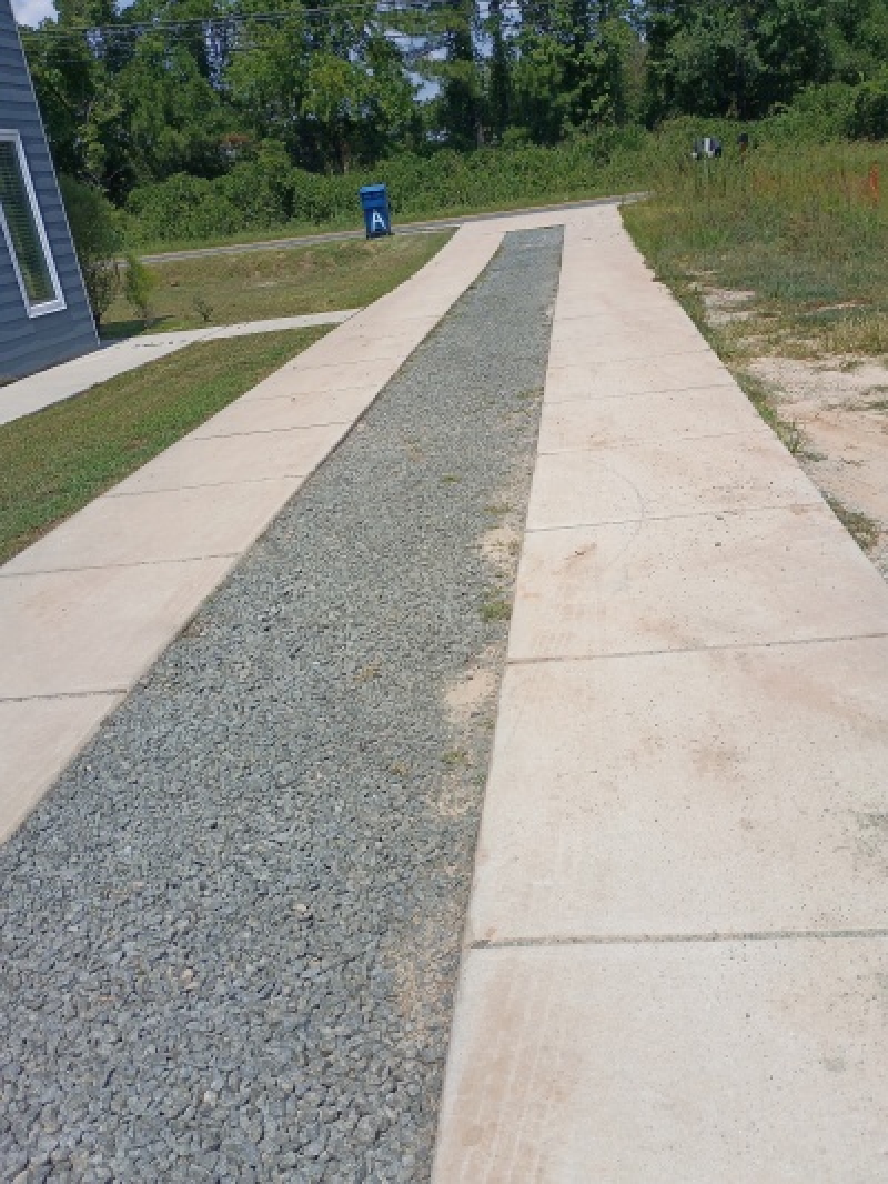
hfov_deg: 48.2
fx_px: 992
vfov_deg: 61.6
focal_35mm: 29
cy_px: 592
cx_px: 444
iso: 102
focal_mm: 4.27
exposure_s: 1/1866
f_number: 1.8
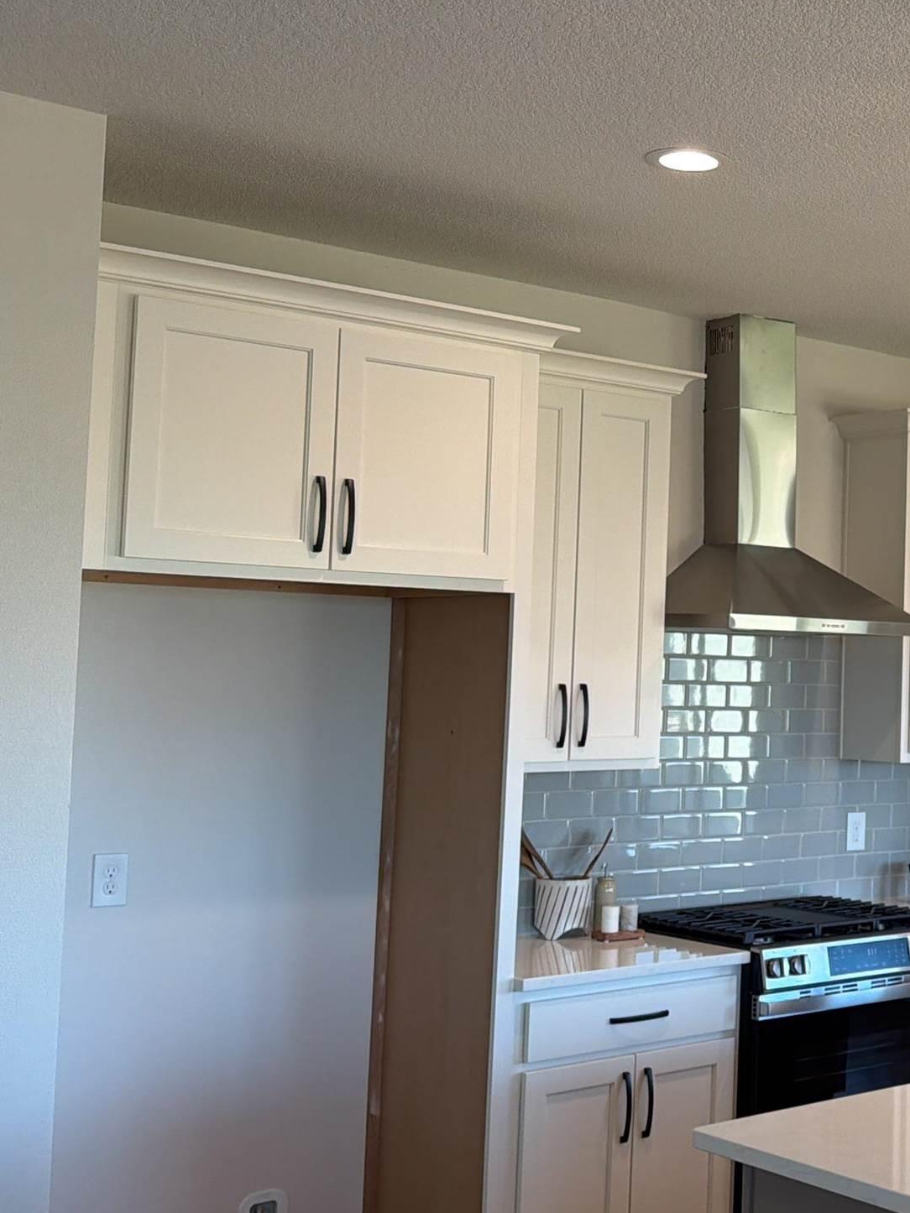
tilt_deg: +3.4
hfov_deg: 26.7
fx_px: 1788
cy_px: 559
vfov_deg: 37.5
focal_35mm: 51
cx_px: 954
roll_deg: -0.5
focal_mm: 6.76
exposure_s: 1/120
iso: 100
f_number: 1.78
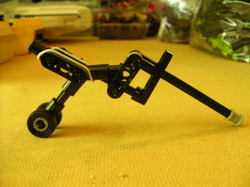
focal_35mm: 37
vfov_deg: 38.7
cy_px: 94
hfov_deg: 50.1
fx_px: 267
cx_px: 125
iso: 400
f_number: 2.8
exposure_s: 1/15
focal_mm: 4.8
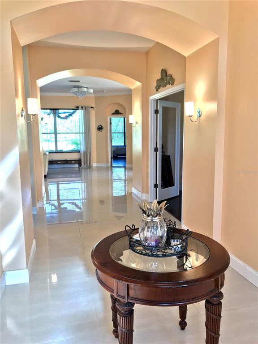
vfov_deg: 63.4
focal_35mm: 28
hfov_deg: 49.7
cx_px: 129
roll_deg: +0.5
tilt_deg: -7.1
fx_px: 278
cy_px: 172
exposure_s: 1/30
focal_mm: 3.99
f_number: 1.8
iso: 32
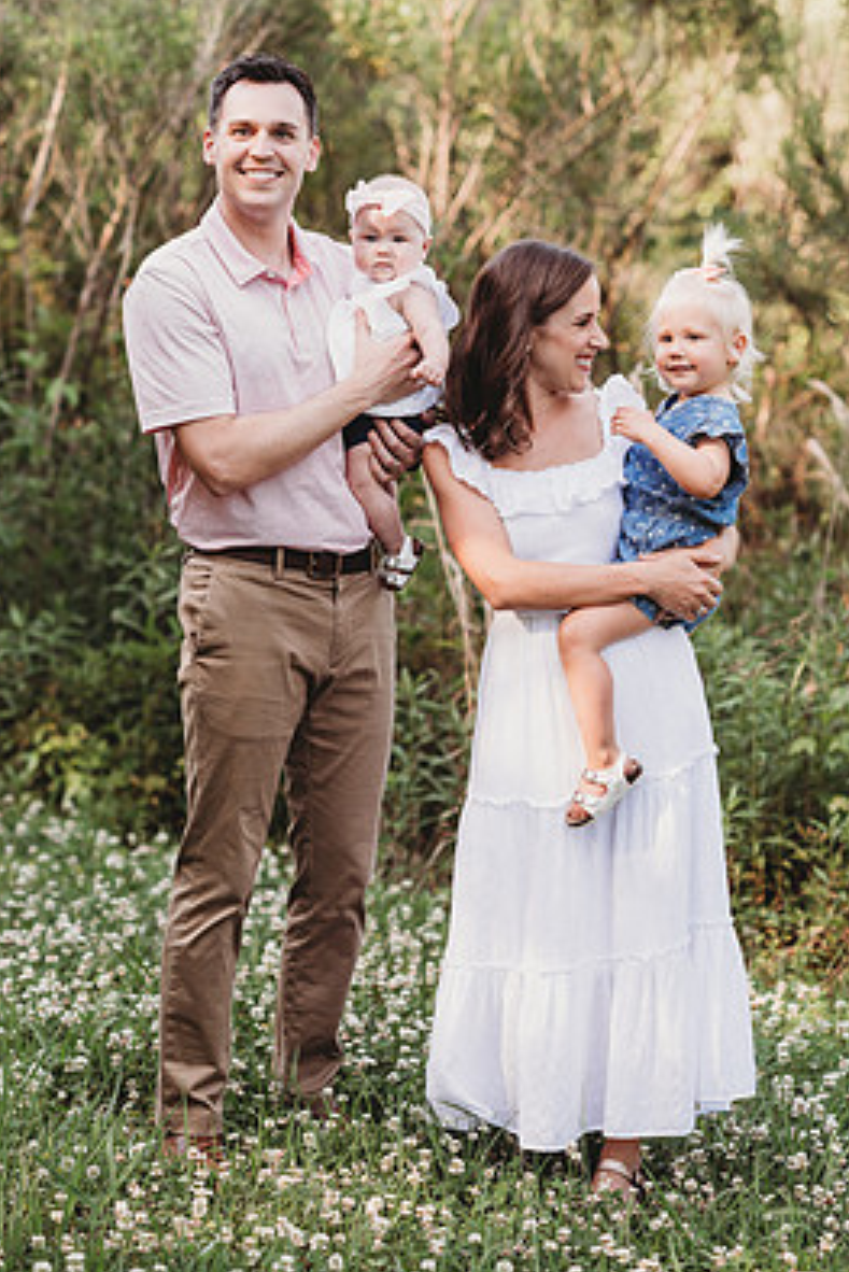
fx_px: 3428
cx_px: 436
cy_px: 588
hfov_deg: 14.1
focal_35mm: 97
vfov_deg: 21.0
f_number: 2.2
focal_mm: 85
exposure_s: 1/250
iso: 100
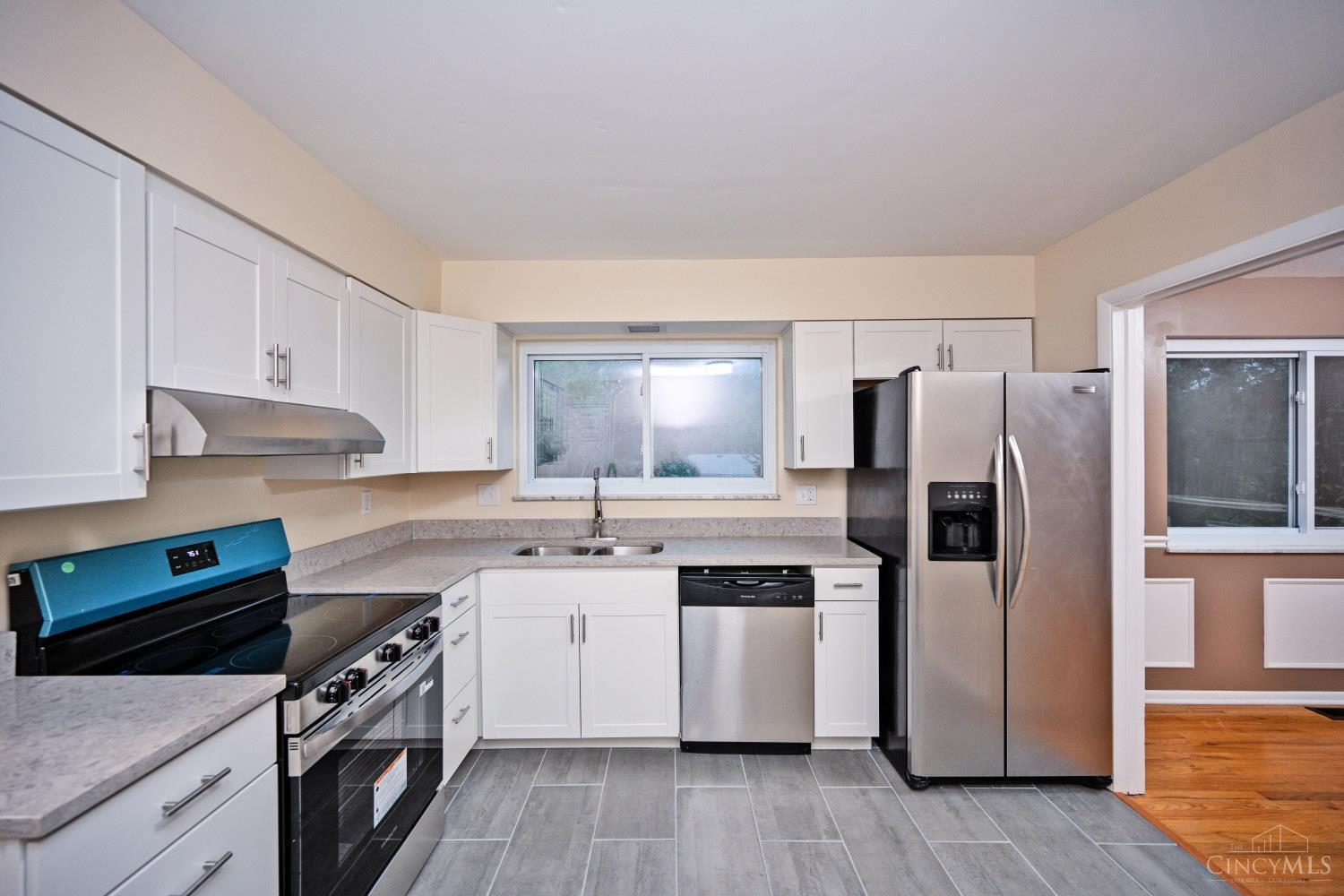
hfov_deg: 104.3
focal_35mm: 14
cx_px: 672
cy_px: 448
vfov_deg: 81.2
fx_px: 523
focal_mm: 14
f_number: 4
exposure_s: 1/60
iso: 640
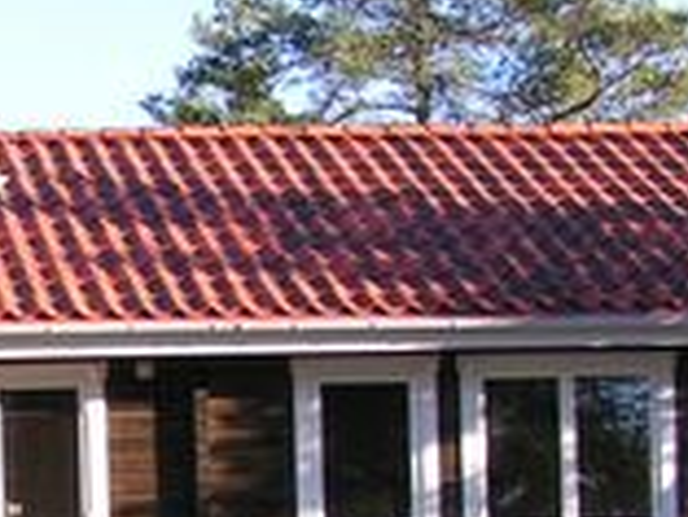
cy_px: 679
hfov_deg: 13.2
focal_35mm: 145
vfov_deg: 10.0
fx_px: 2884
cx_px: -188
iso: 50
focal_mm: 5.8
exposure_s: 1/125
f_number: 5.6
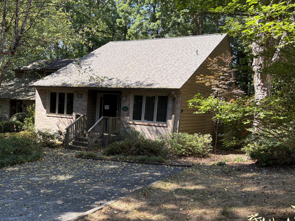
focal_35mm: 35
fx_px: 298
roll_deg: -2.8
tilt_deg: -4.0
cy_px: 129
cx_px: 106
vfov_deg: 40.6
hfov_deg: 51.9
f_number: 1.6
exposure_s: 1/350
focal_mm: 5.96
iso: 50
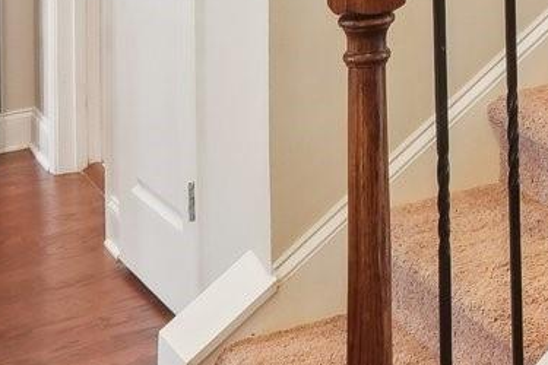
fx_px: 1248
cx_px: 1084
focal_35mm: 82
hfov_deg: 17.7
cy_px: -264
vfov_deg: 14.8
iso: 400
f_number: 8
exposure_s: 1/8
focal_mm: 10
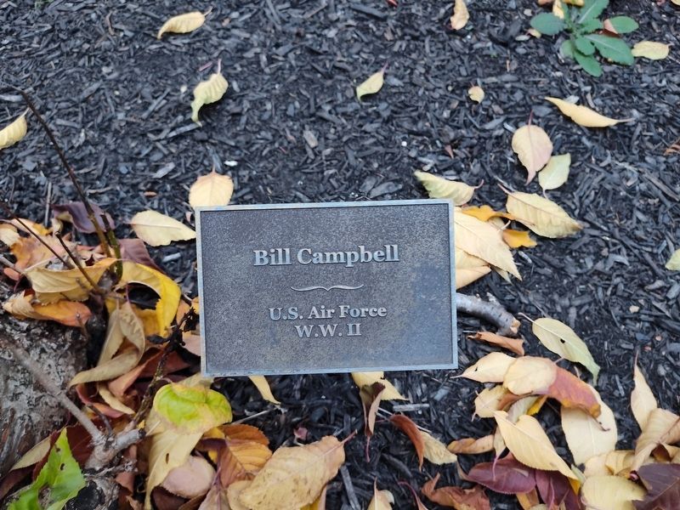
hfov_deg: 73.9
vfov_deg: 58.9
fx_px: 452
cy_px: 255
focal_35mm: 23
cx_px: 340
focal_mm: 5.56
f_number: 1.8
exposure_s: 1/60
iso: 1044
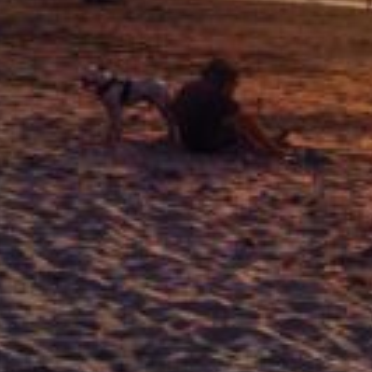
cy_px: -133
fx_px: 1410
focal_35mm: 116
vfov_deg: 14.3
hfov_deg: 14.3
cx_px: 509
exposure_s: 1/4255
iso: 50
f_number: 2.4
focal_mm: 4.28
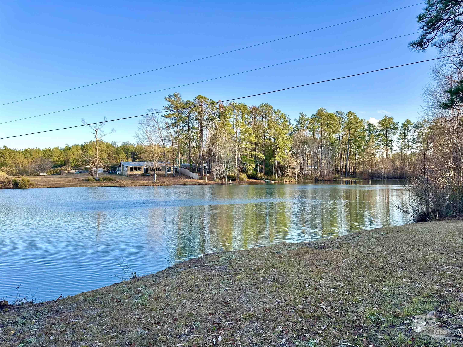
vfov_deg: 56.8
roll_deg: +0.7
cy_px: 174
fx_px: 321
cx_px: 232
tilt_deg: +0.8
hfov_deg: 71.6
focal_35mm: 24
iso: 80
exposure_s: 1/263
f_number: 1.78
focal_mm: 6.86
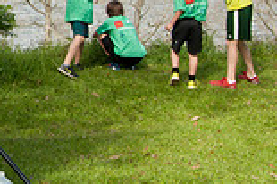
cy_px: -49
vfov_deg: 10.0
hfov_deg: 13.5
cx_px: -234
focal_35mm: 135
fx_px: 1038
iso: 250
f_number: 9
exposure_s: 1/200
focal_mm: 24
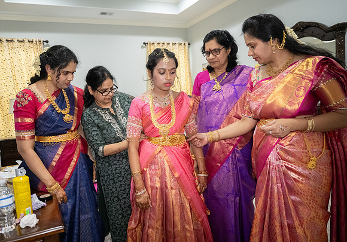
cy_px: 120
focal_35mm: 27
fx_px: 261
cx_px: 156
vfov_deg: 49.8
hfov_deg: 67.1
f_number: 2.8
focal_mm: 24
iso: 2000
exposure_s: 1/160
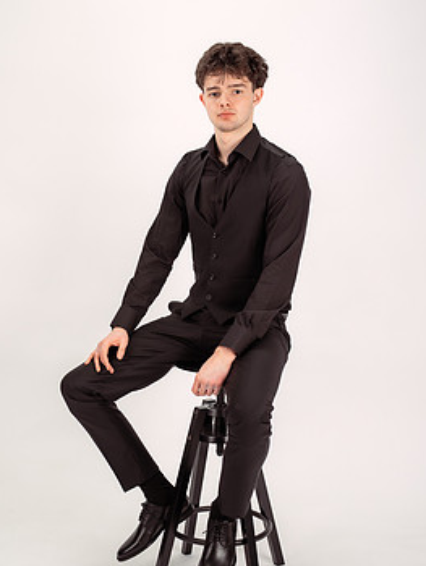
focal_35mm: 58
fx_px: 951
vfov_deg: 33.2
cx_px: 195
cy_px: 285
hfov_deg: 25.3
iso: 250
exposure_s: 1/160
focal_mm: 47
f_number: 2.8
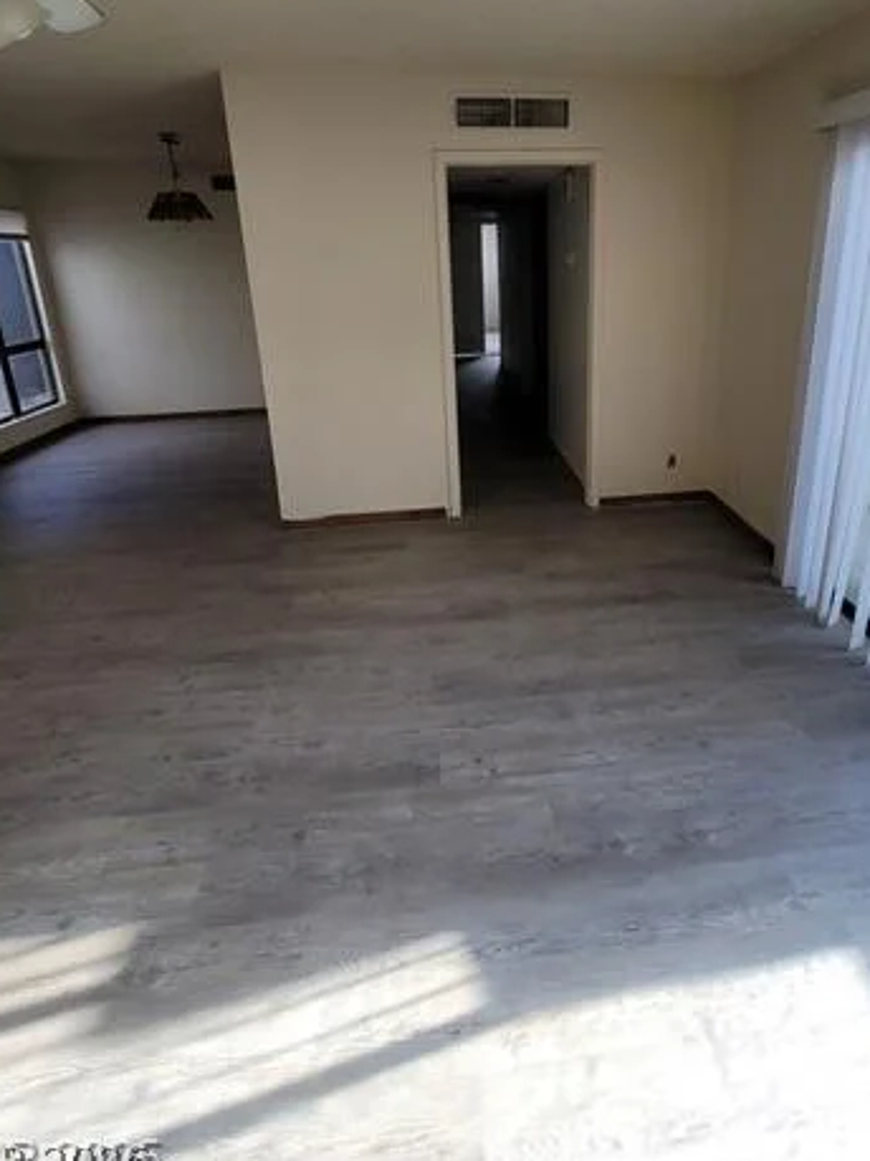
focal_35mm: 17
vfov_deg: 89.2
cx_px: 503
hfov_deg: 74.2
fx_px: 570
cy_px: 435
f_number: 2.2
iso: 64
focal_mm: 2.2
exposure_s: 1/136
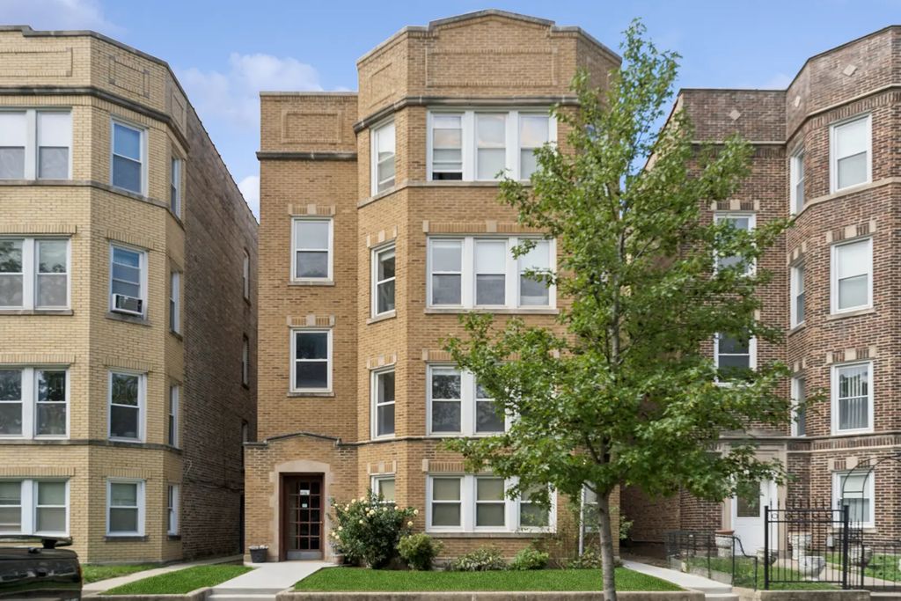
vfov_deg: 43.6
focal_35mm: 30
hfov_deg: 61.9
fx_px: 751
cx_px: 450
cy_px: 300
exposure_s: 1/1250
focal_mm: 30
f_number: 8
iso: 400
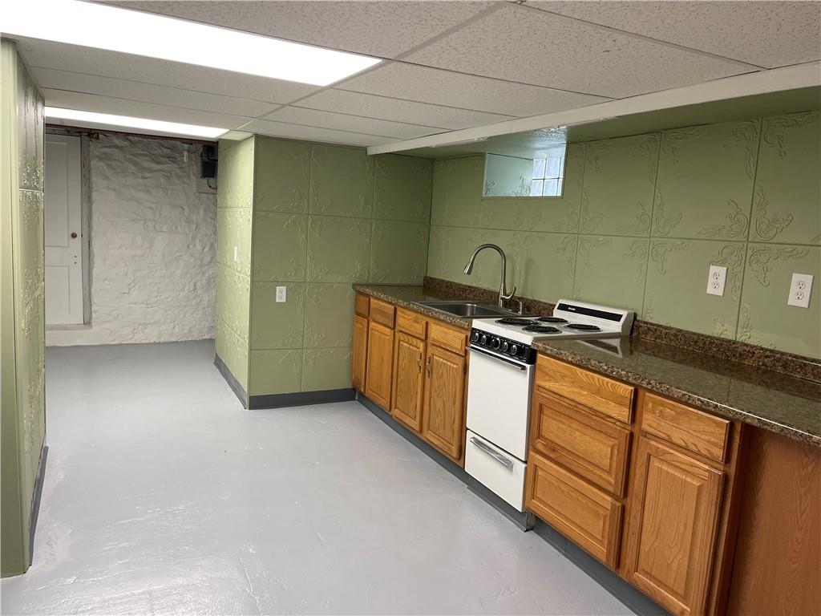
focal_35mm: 26
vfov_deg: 53.1
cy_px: 308
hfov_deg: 67.3
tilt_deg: -8.1
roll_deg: -3.7
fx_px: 617
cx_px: 410
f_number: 1.6
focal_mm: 5.1
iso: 125
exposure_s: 1/120
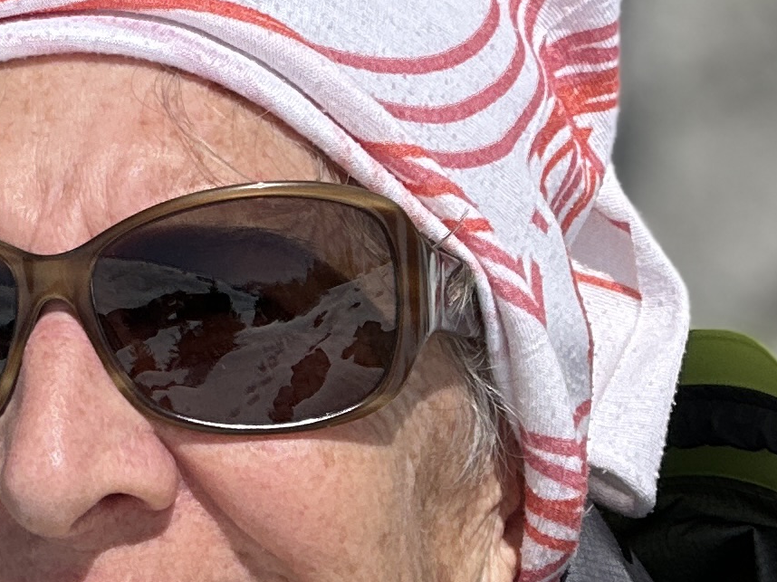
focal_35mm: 108
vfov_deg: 13.7
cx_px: 8
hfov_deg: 17.8
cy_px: 436
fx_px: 2424
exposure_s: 1/1859
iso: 25
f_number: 1.9
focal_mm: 2.69
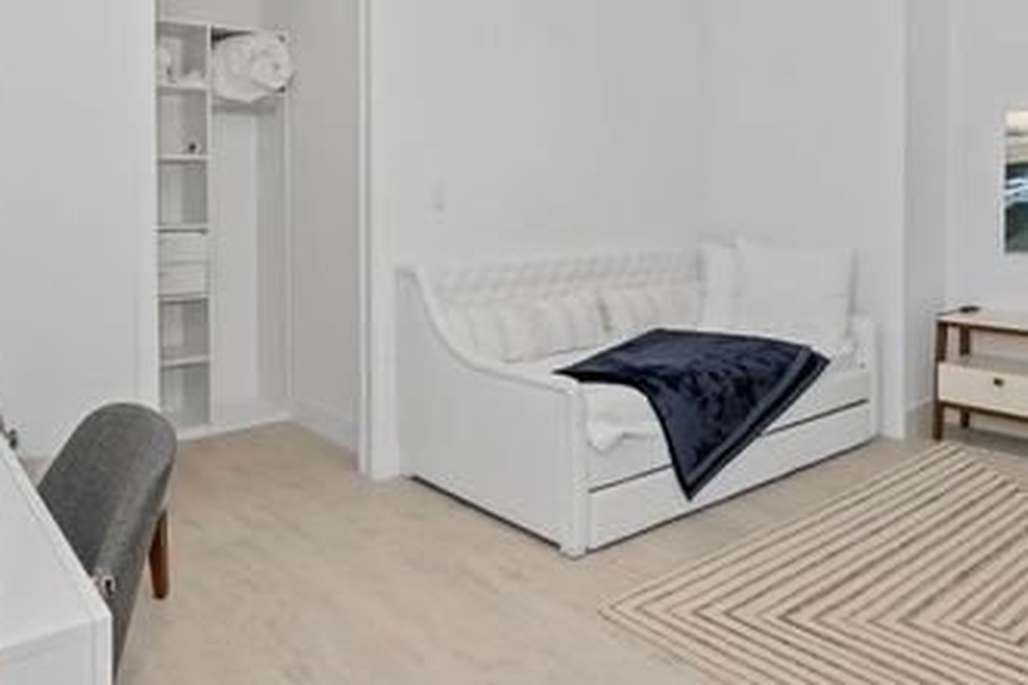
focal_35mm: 27
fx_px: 771
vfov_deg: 47.7
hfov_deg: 67.4
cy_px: 288
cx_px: 499
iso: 100
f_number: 8
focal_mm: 14
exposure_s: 1/60
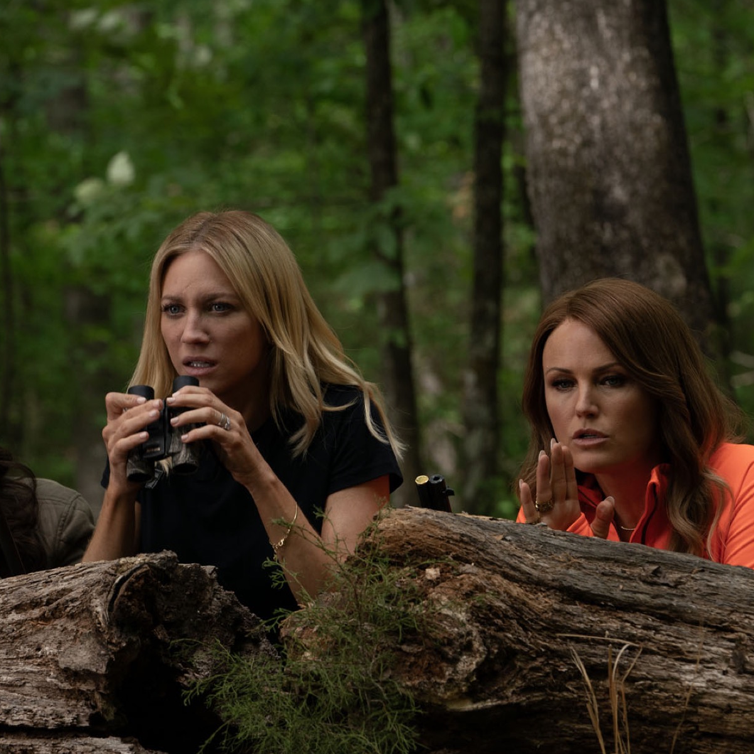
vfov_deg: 8.4
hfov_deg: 8.4
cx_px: 290
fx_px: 5126
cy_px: 377
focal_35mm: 208
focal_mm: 147
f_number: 7.1
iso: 800
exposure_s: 1/320
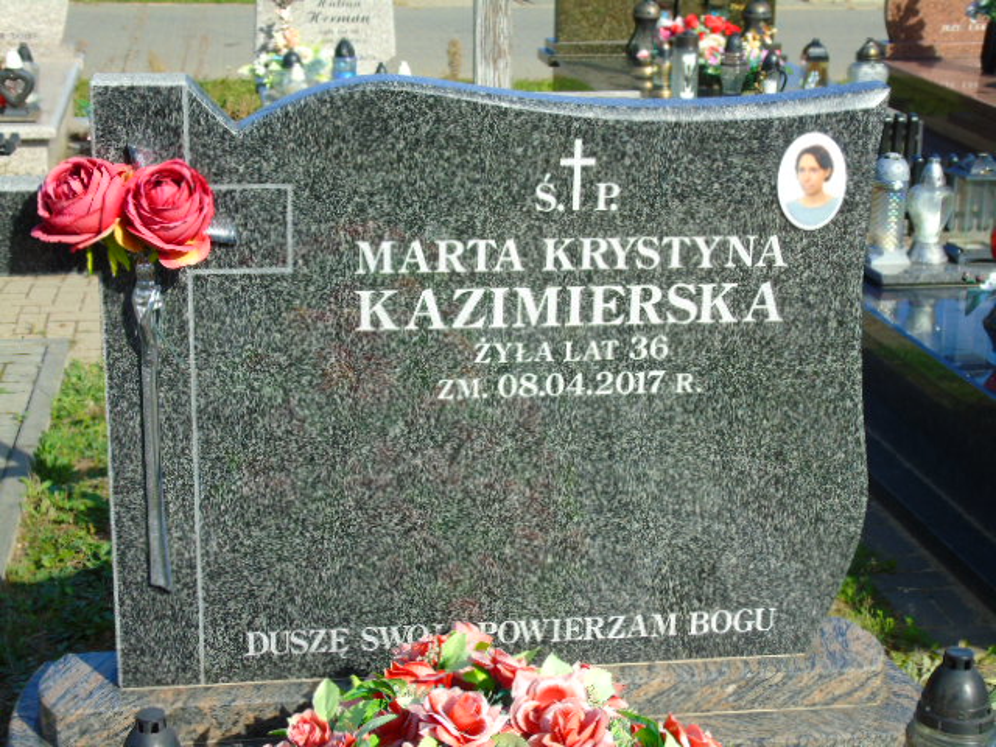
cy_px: 374
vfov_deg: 23.7
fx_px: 1784
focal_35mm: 62
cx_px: 498
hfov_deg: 31.2
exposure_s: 1/400
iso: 80
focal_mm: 11
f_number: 4.5
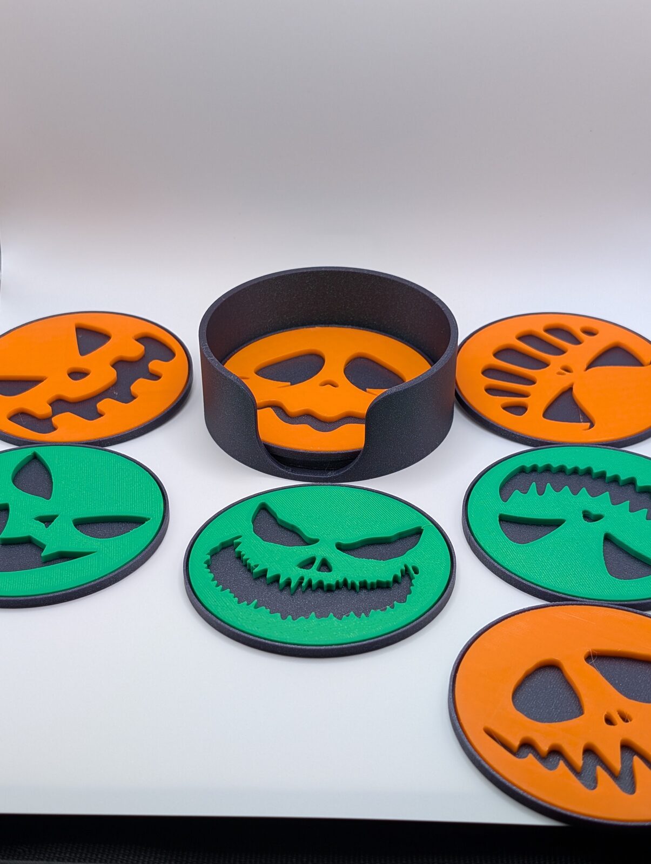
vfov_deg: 38.9
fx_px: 1225
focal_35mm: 49
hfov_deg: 29.8
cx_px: 326
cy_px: 432
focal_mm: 6.9
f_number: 1.68
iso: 29
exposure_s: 1/56.6
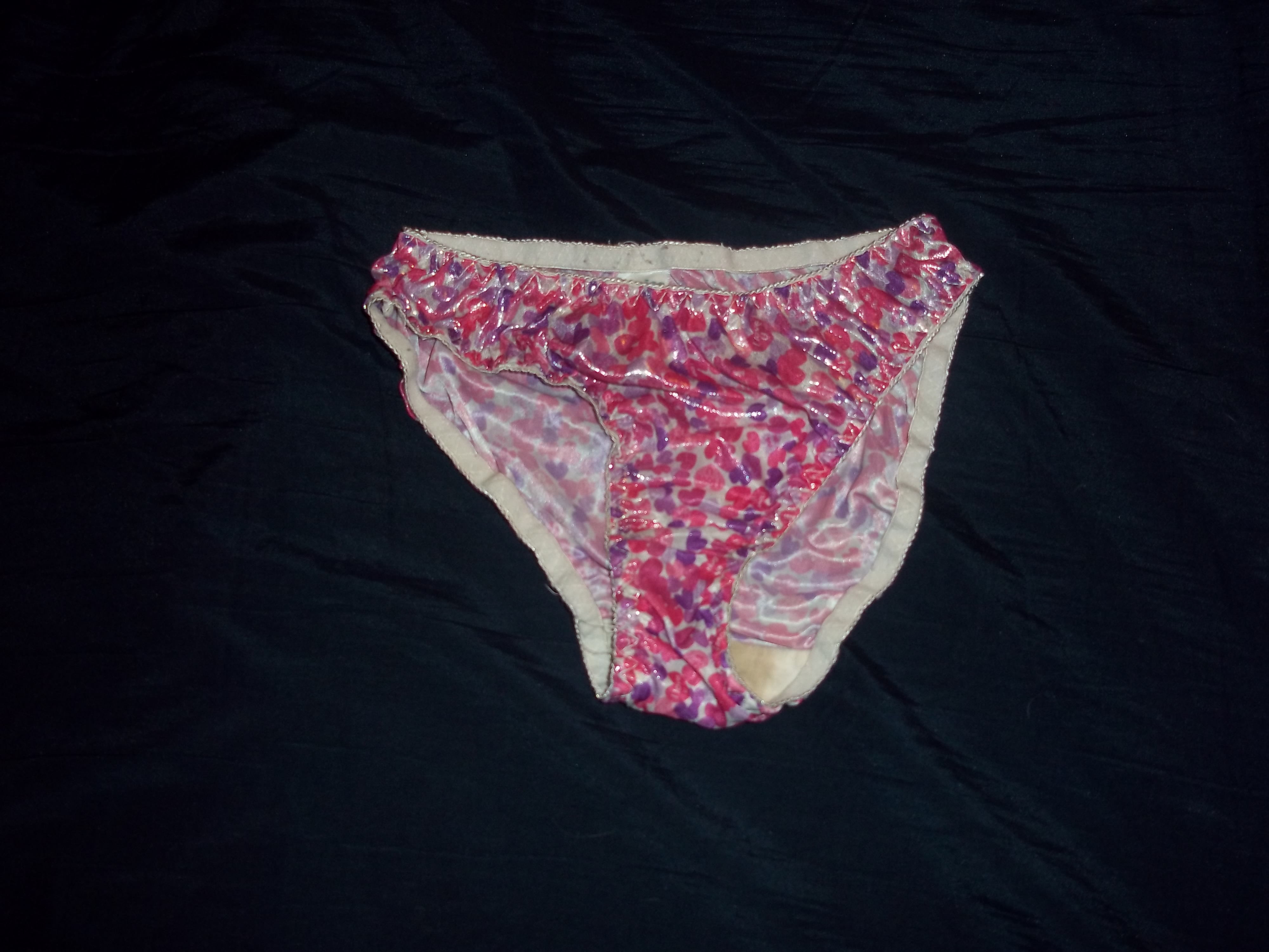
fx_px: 1320
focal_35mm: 36
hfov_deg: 51.4
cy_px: 476
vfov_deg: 39.7
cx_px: 634
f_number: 3.1
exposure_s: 1/30
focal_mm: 6.5
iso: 80
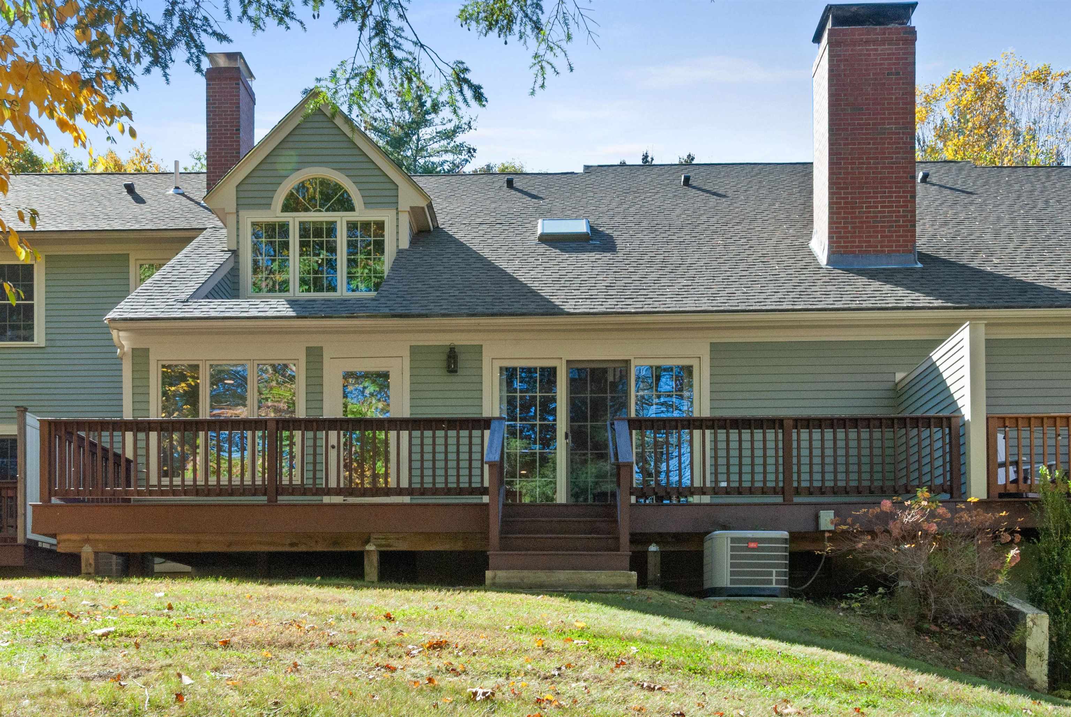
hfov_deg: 53.1
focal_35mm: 36
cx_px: 536
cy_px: 358
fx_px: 1072
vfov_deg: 37.0
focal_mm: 24
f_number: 14
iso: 200
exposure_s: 1/60
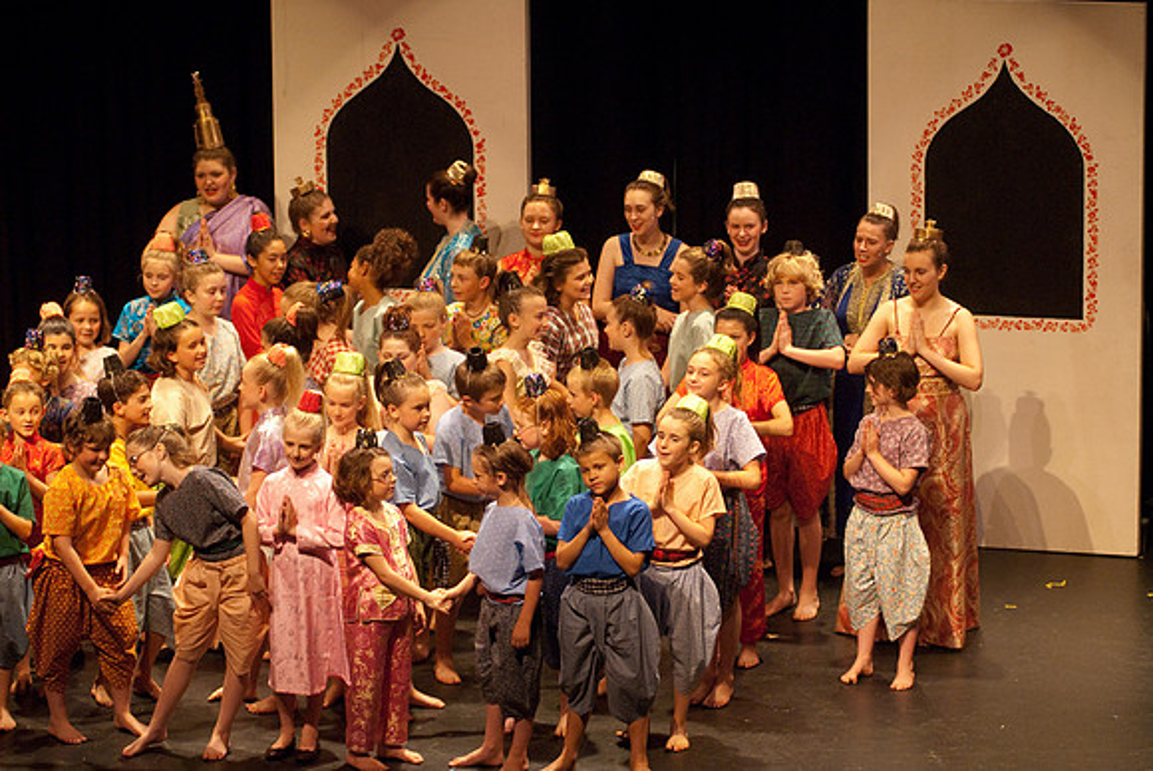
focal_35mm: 120
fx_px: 3847
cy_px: 386
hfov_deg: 17.0
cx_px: 576
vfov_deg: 11.4
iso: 1000
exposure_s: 1/125
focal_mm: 80
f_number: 2.8
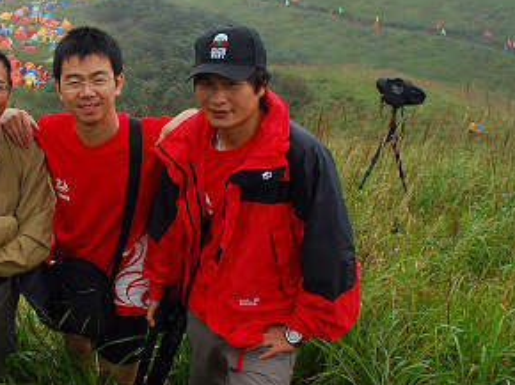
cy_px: 127
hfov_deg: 30.7
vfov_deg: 23.9
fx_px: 907
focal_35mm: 61
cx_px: 83
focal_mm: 18
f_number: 8
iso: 100
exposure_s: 1/30
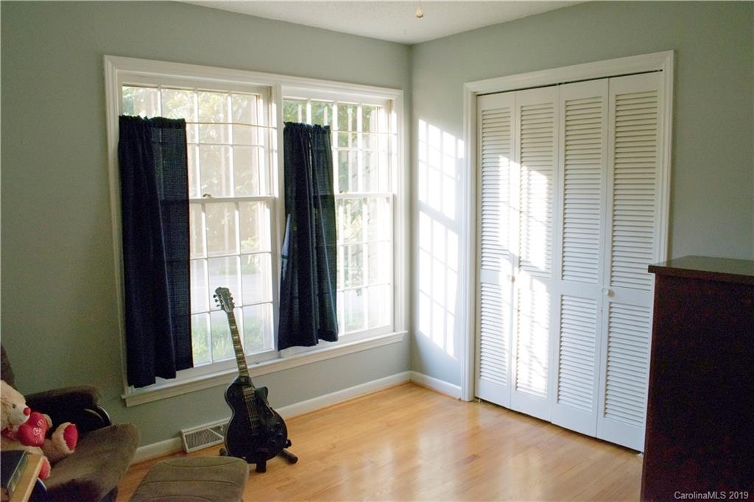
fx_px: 565
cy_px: 251
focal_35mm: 27
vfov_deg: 47.9
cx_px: 377
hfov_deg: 67.4
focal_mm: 18
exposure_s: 1/250
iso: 400
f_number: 10
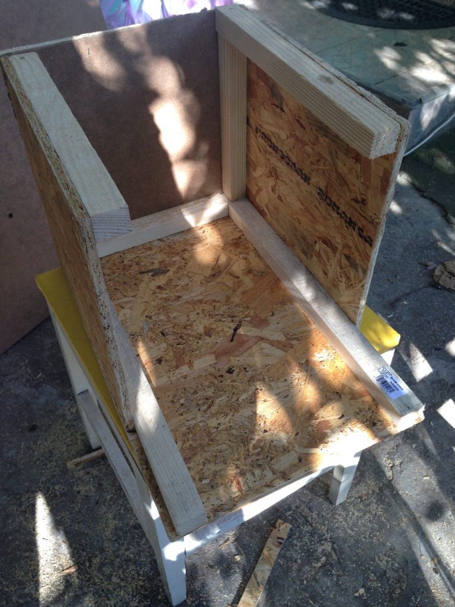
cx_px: 228
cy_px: 304
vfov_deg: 55.4
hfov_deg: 42.9
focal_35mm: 33
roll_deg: +0.0
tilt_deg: -43.2
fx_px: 578
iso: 50
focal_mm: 4.12
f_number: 2.4
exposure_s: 1/120
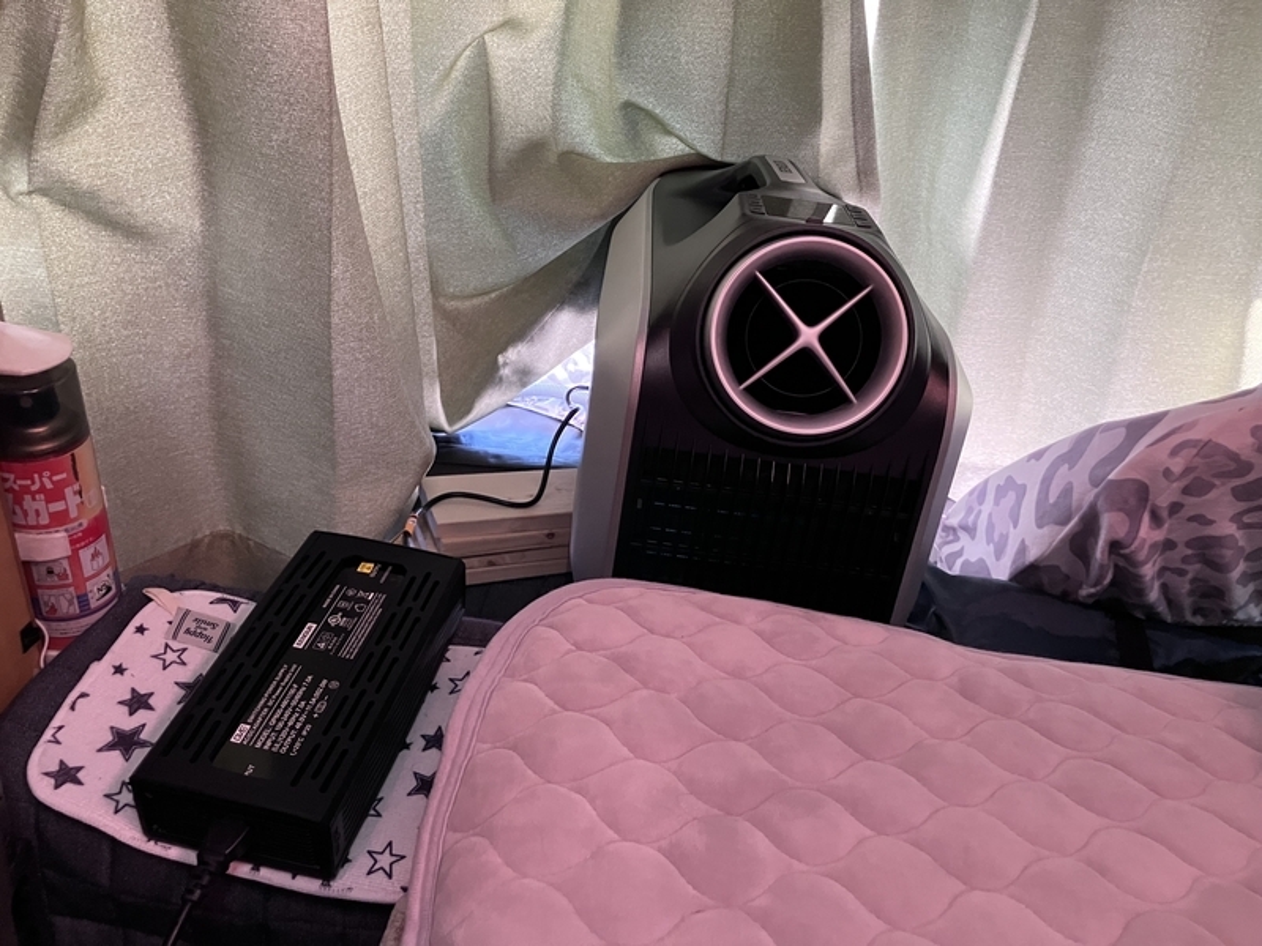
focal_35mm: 28
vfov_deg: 49.7
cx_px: 631
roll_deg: -5.8
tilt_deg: -30.9
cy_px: 473
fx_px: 1021
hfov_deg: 63.4
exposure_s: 1/40
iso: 400
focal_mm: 3.99
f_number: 1.8
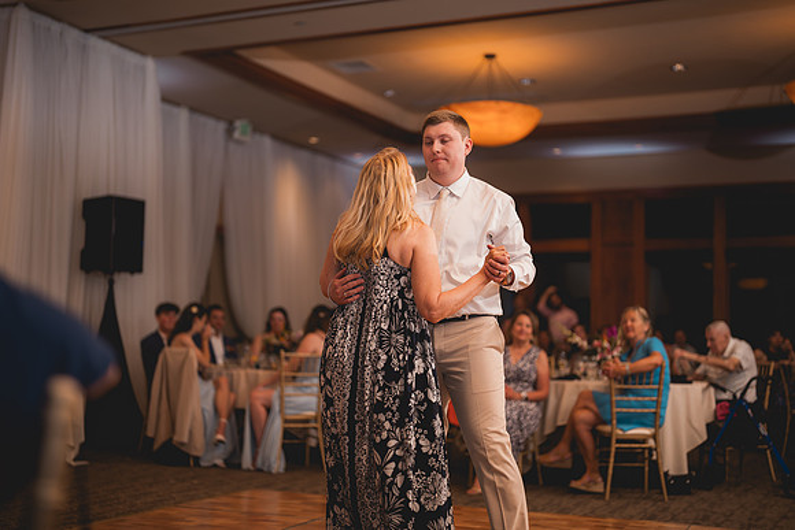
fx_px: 1104
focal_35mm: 50
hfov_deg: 39.6
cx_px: 398
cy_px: 265
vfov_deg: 27.0
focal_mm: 50
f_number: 1.2
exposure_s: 1/250
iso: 125
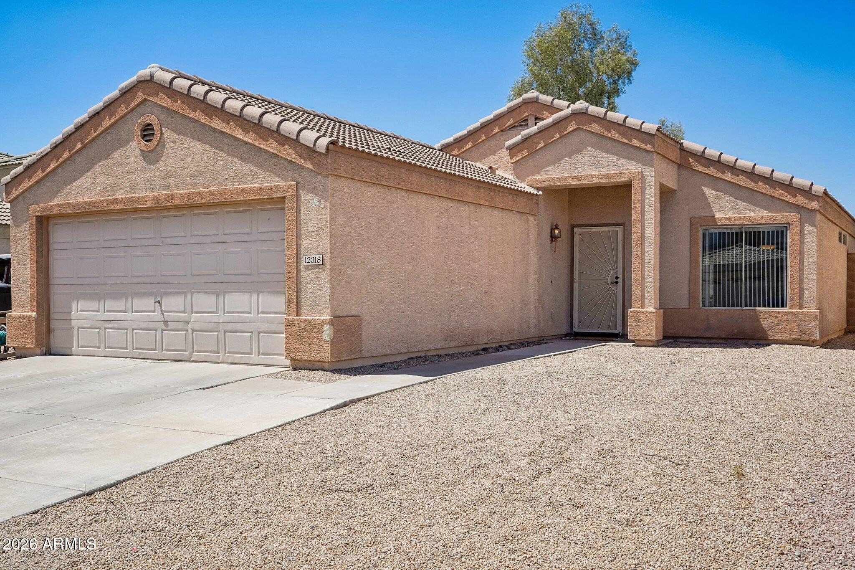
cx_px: 428
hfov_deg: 54.4
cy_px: 285
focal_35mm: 35
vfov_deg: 37.8
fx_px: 831
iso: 400
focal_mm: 35
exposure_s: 1/1600
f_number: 8
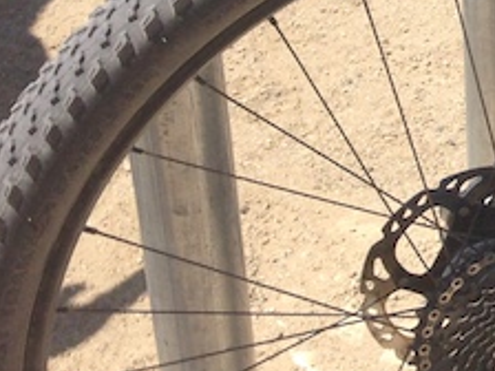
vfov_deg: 9.7
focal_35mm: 151
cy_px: -24
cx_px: 1034
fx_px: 2159
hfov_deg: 11.6
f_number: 2.4
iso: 50
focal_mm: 4.12
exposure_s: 1/1595
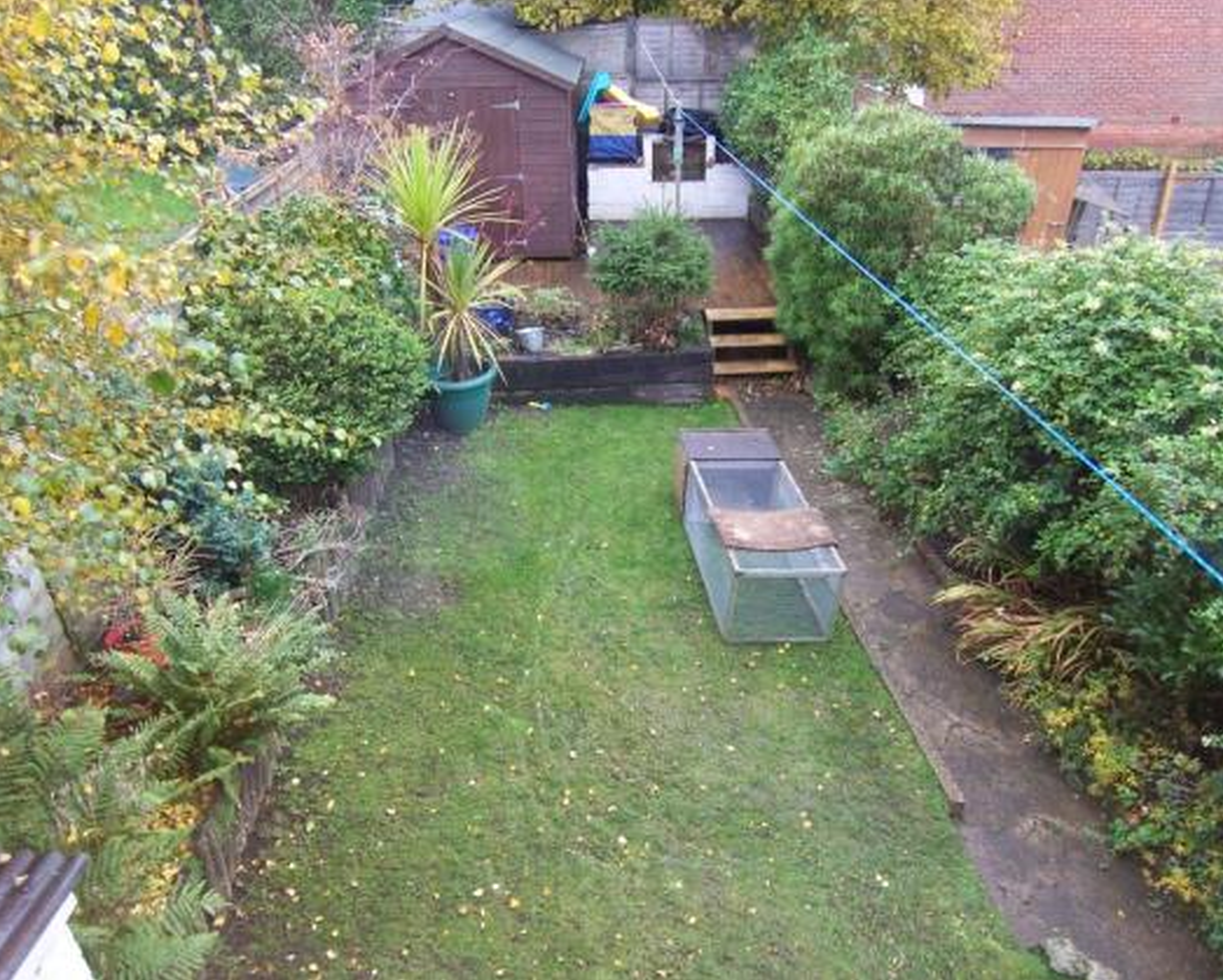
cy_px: 471
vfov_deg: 56.8
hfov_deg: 68.1
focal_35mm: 25
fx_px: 905
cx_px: 597
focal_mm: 3.8
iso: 64
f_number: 2.8
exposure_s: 1/40
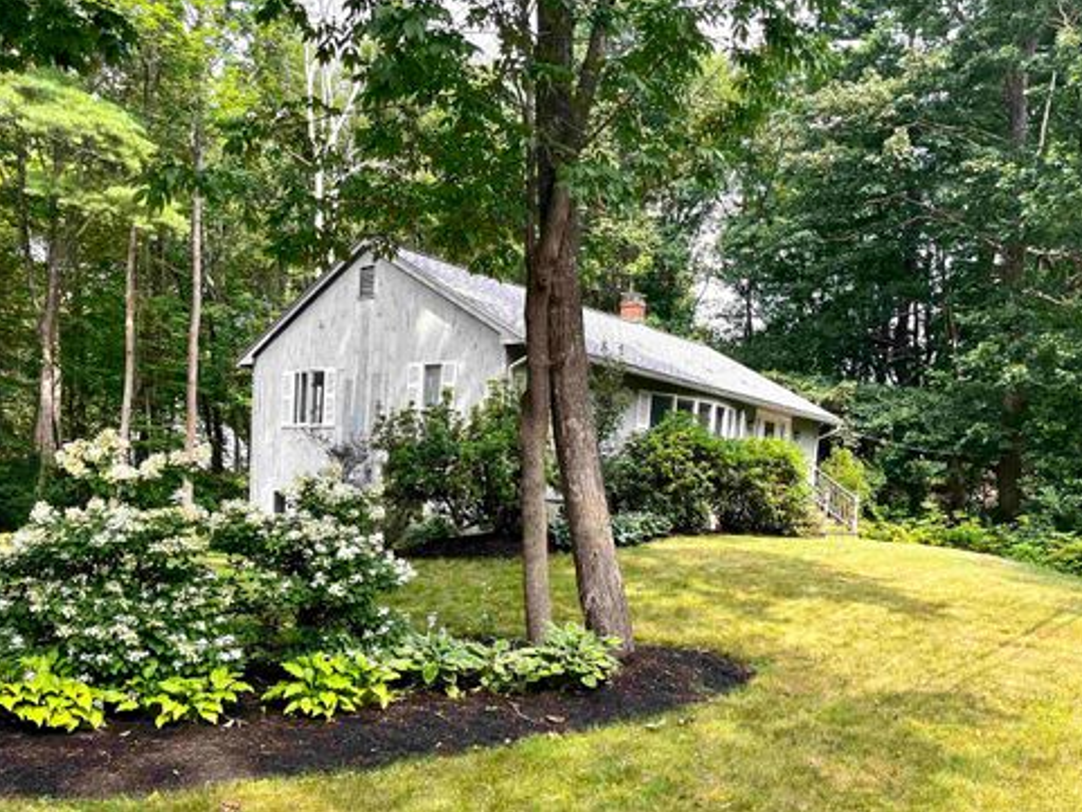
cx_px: 556
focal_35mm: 27
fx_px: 844
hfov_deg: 65.3
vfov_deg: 51.4
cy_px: 395
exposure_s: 1/534
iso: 50
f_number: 1.6
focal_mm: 5.1
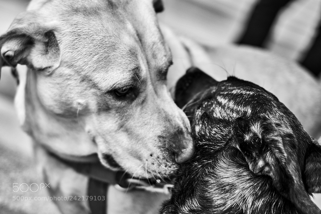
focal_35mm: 53
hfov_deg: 37.5
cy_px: 107
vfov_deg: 25.5
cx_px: 160
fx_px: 472
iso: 200
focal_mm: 35
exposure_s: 1/1000
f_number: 1.4
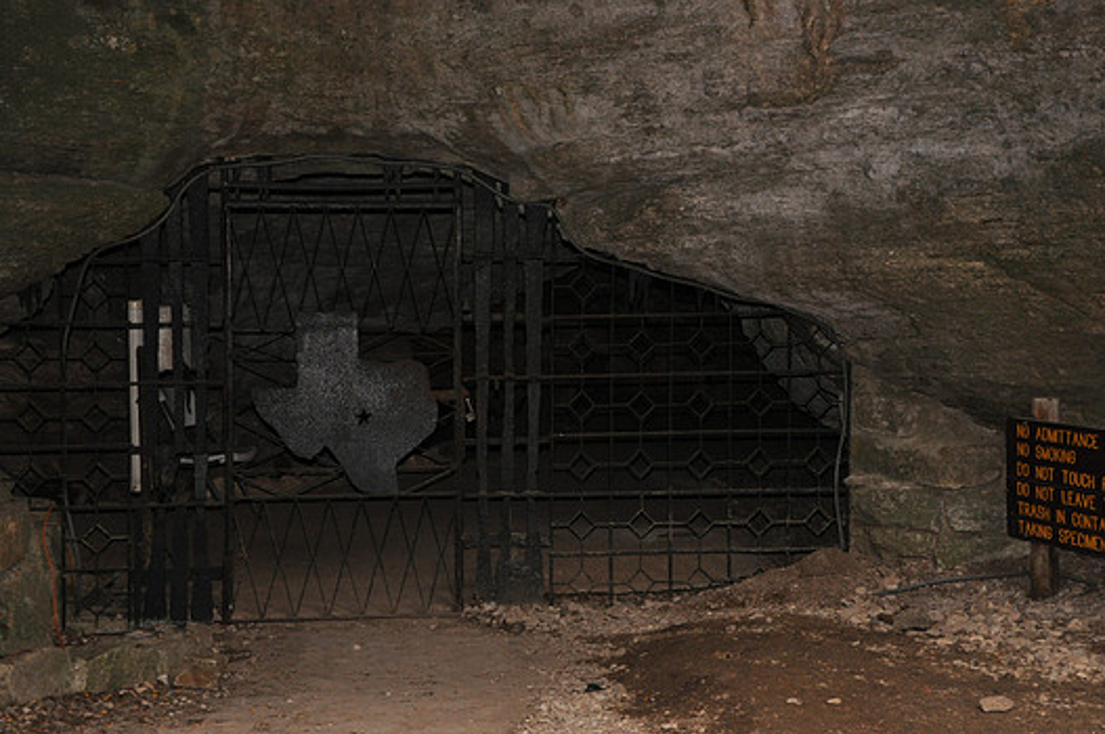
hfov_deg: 30.5
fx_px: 2023
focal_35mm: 66
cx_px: 575
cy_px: 332
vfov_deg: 20.6
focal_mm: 40
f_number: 4.5
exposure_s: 1/60
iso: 800
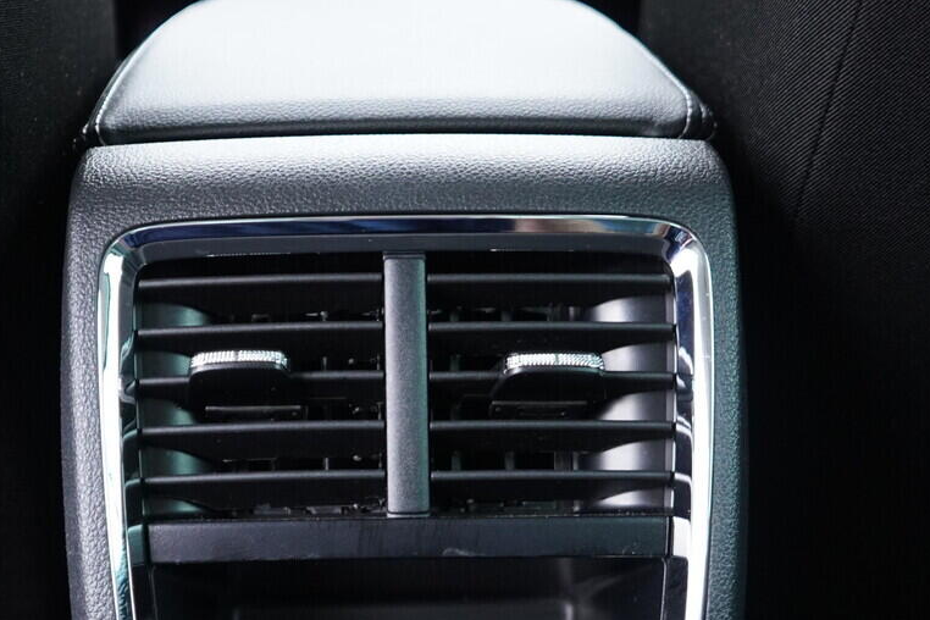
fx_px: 1757
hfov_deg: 29.6
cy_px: 506
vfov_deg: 19.8
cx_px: 359
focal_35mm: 68
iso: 1250
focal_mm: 24
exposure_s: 1/40
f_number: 2.8
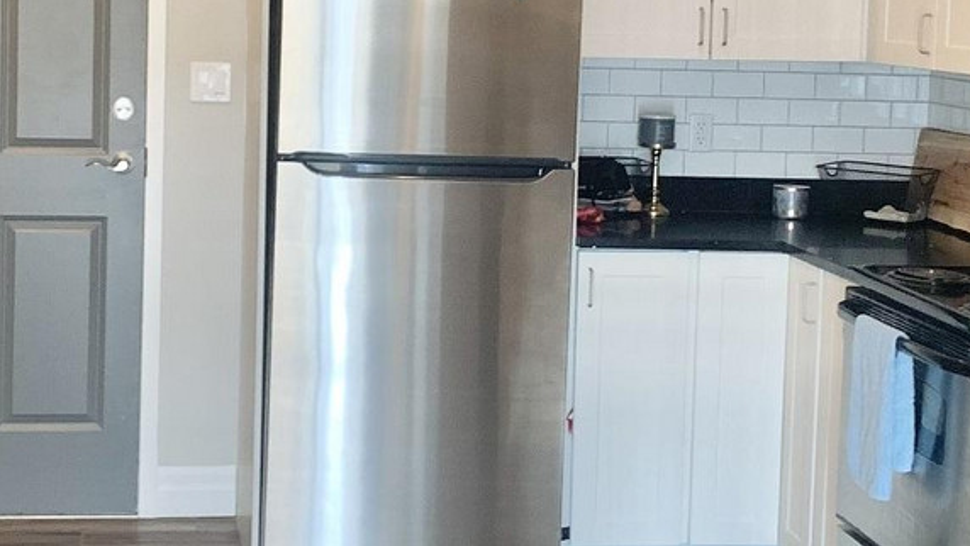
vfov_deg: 15.8
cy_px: 142
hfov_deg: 27.8
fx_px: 1955
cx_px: 366
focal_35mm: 76
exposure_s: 1/60
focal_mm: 4.25
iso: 160
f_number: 1.8
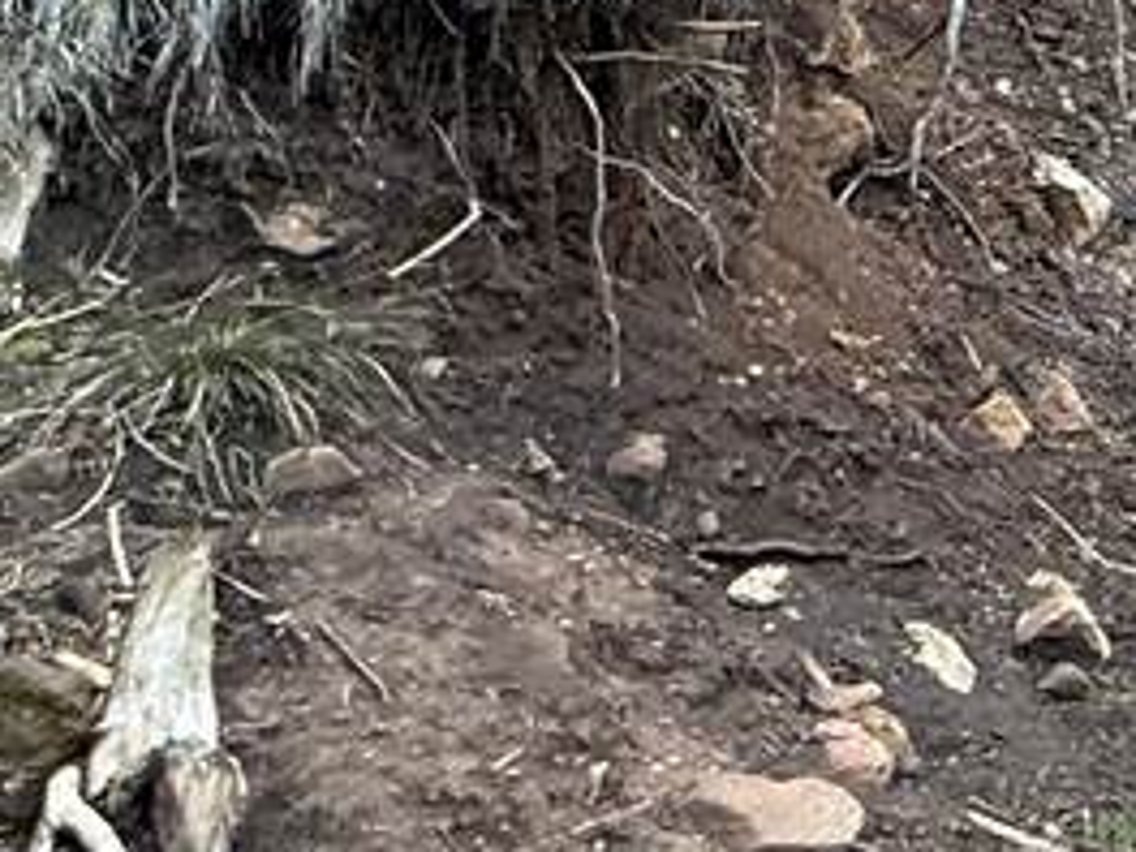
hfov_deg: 18.2
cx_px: 2311
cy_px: -306
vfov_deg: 19.6
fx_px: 2232
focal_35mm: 68
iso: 250
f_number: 2.2
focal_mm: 2.22
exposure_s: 1/99
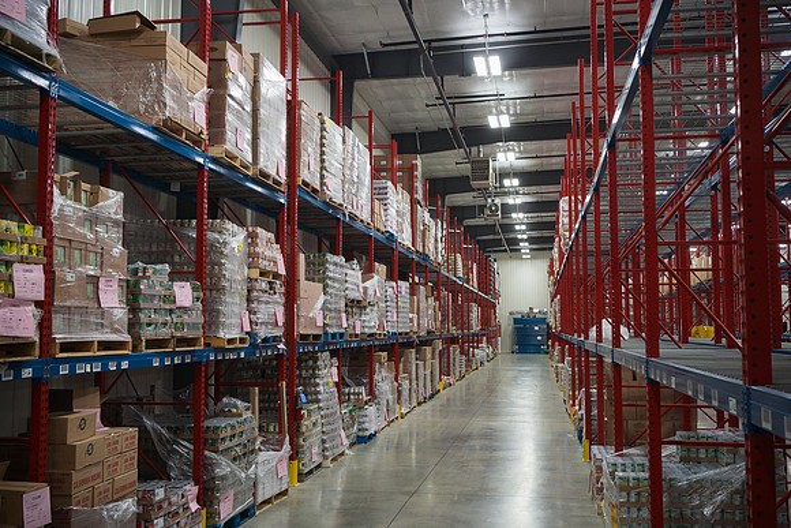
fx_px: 797
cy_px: 260
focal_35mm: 36
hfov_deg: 52.8
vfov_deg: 36.6
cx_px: 402
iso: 3200
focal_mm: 35
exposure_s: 1/160
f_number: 5
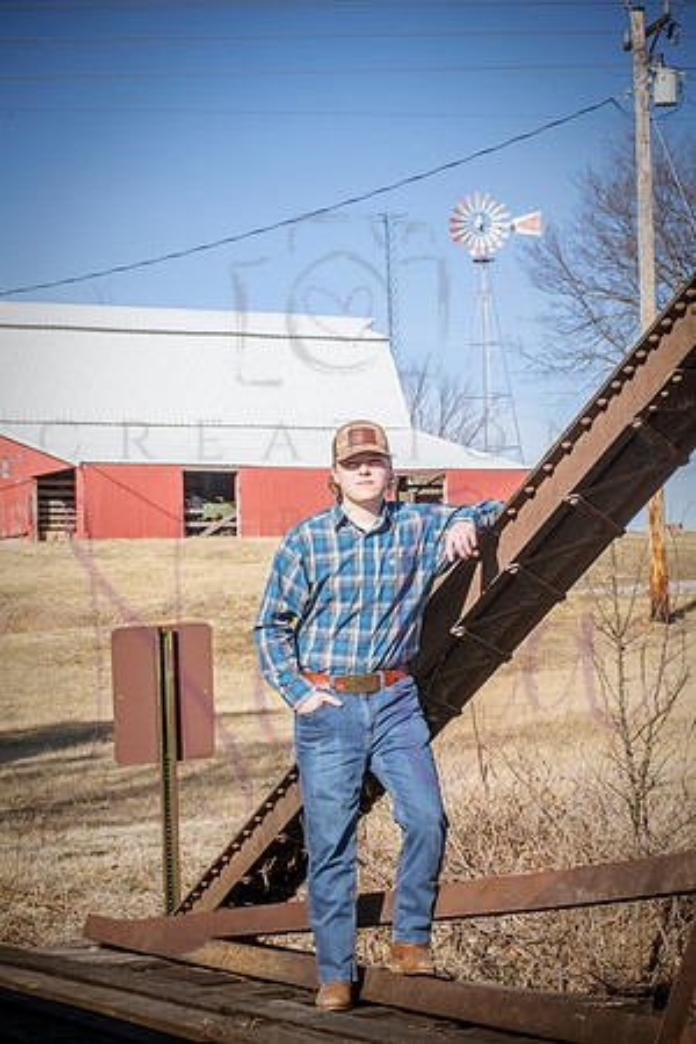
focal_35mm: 80
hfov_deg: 17.1
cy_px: 522
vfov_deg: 25.4
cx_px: 348
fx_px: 2320
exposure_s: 1/800
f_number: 18
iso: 800
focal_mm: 80
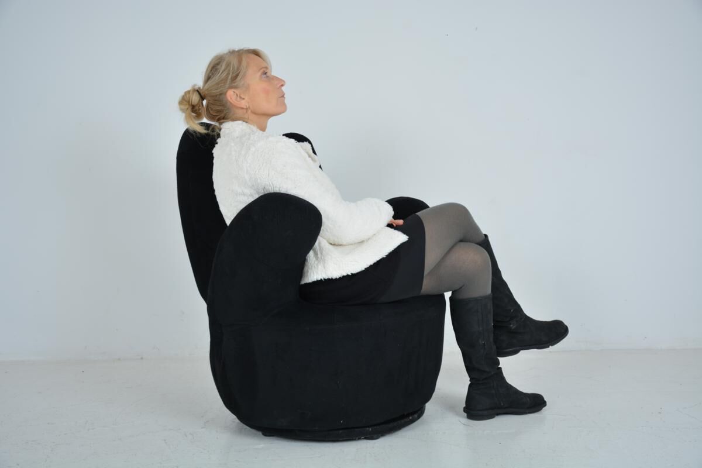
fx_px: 731
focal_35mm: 38
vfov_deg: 35.5
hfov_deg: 51.3
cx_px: 351
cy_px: 234
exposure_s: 1/125
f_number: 4.5
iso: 160
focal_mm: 25
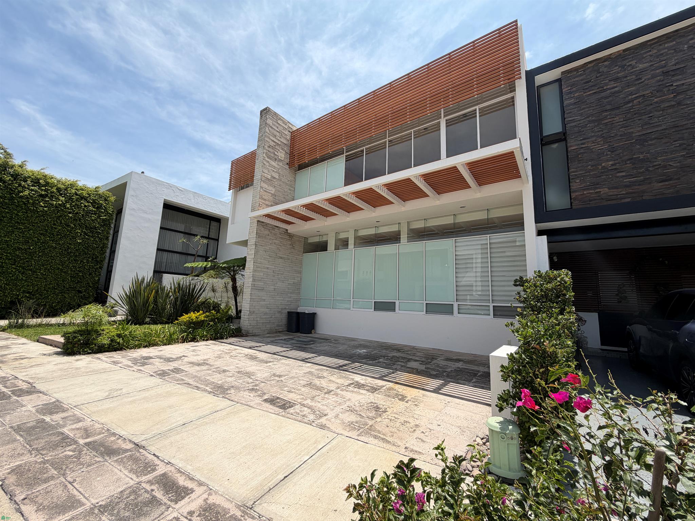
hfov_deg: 102.1
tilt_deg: +8.7
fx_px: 281
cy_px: 260
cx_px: 348
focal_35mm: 14
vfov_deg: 85.7
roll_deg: -3.0
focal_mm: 2.22
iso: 20
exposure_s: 1/770
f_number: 2.2
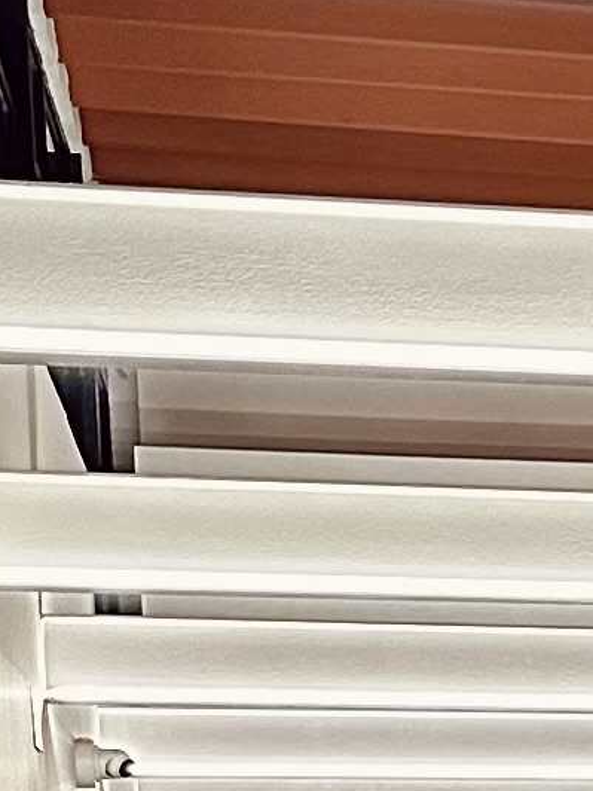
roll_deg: +1.1
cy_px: 1255
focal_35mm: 182
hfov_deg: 6.8
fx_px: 4157
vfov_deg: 10.4
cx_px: 2186
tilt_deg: -2.2
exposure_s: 1/107
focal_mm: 6.86
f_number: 1.78
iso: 250
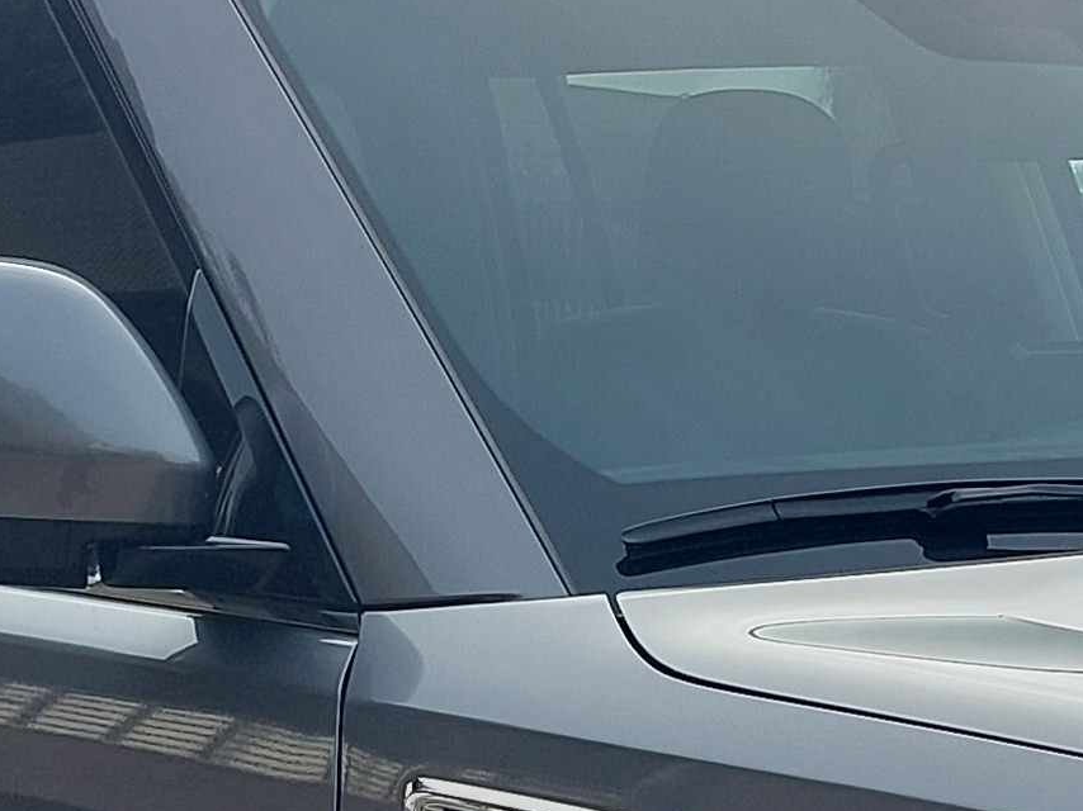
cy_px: 1037
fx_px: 4066
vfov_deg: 11.1
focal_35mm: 130
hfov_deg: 14.7
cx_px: 1240
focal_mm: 5.23
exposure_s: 1/949
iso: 25
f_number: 1.8
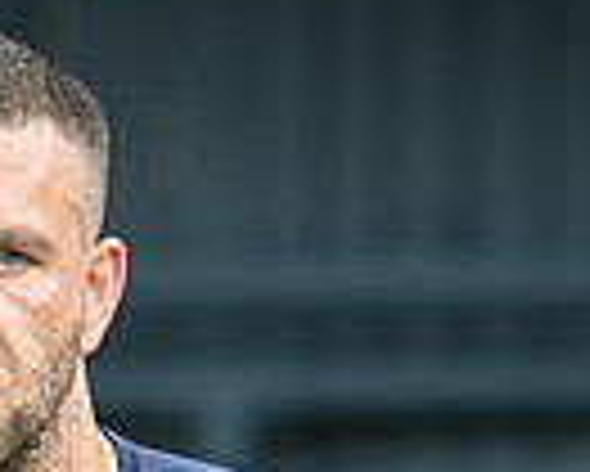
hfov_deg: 2.3
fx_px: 14958
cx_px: 179
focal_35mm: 856
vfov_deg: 1.8
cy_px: 689
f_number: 1.8
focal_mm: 135
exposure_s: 1/2000
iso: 400
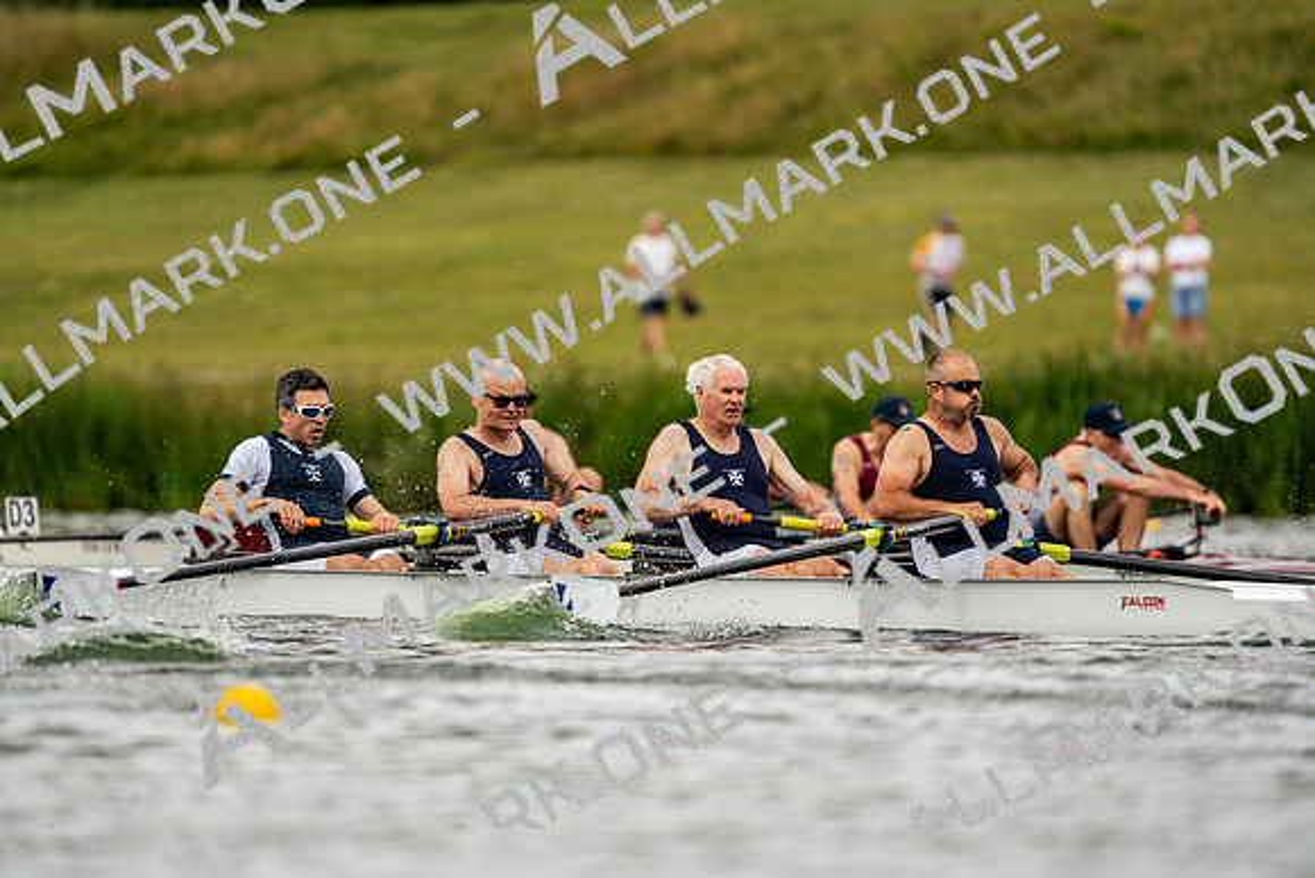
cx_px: 658
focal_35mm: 600
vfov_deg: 2.3
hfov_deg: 3.4
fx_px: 21921
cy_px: 439
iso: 320
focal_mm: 600
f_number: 6.3
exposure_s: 1/2000
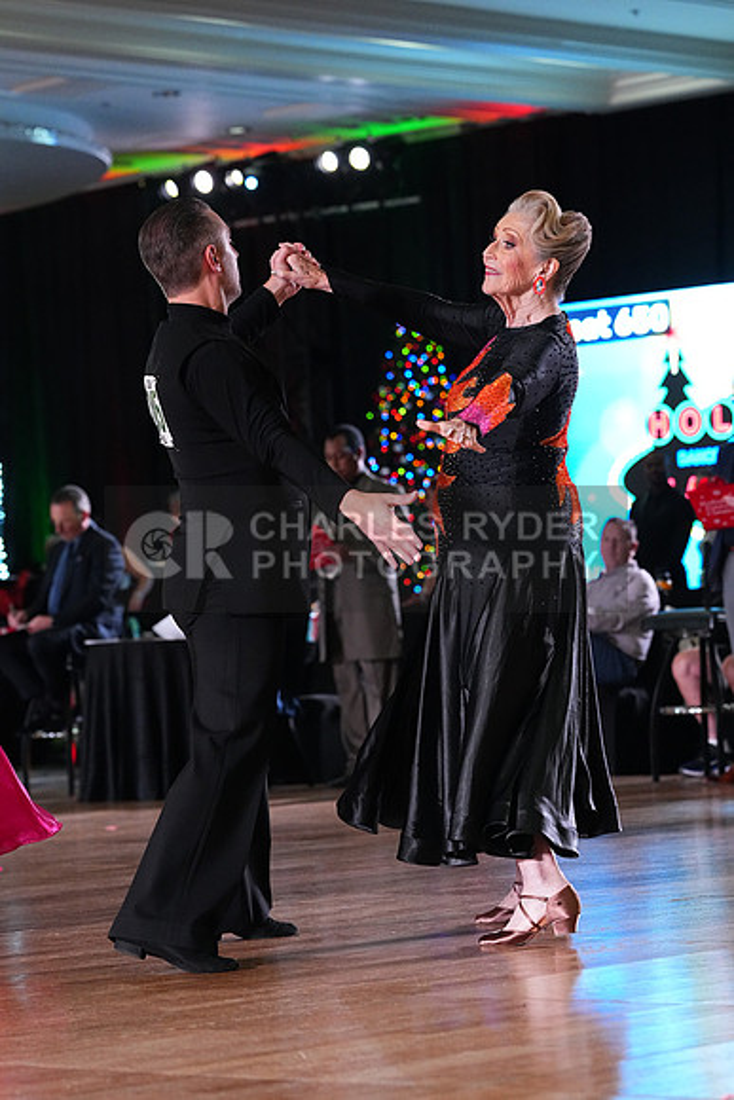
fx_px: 3790
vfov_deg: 16.5
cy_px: 550
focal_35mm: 124
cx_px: 367
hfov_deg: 11.1
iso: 6400
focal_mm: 124
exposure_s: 1/400
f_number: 5
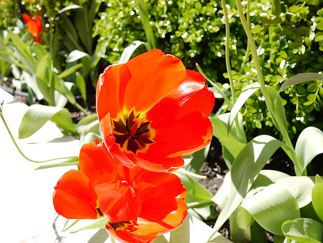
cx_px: 162
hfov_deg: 46.8
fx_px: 373
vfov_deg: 36.0
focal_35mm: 40
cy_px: 122
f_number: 5.6
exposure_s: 1/160
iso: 100
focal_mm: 20
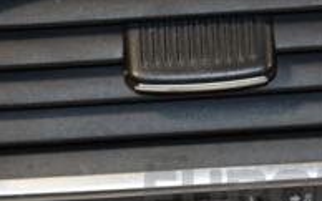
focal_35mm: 331
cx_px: 113
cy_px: -27
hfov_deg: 6.3
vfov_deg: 4.0
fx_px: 2903
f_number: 5.3
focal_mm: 70
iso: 800
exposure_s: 1/160
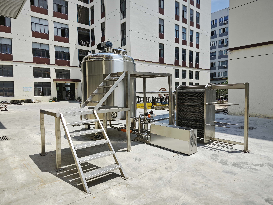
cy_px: 102
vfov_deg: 58.9
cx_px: 136
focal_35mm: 23
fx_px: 181
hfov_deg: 73.9
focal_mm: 5.43
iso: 50
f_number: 1.8
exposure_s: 1/1854
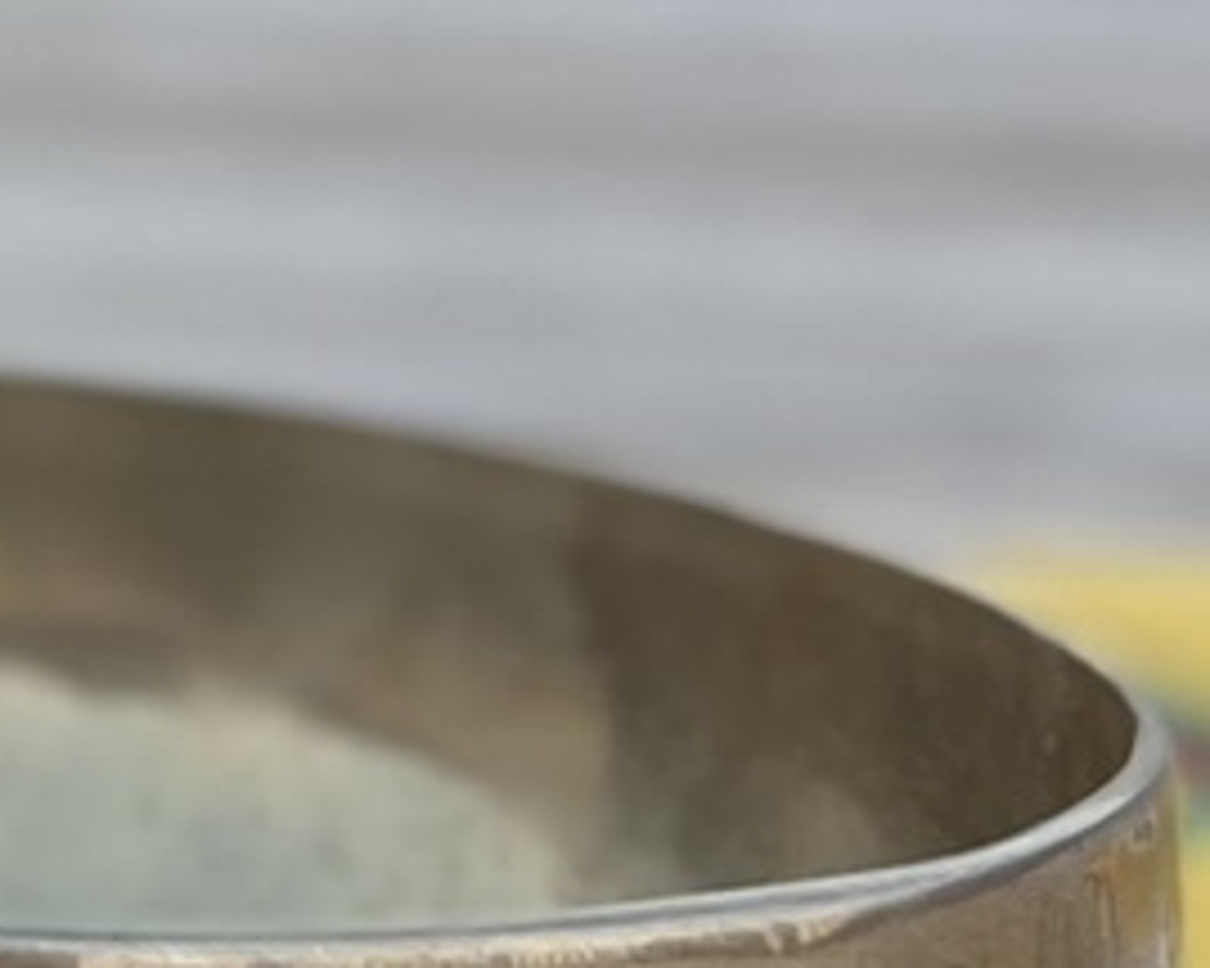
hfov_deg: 9.0
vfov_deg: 7.8
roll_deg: -0.9
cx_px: -1759
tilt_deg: -5.4
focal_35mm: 193
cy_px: -504
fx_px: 6909
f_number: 1.6
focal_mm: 5.1
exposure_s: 1/1009
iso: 50
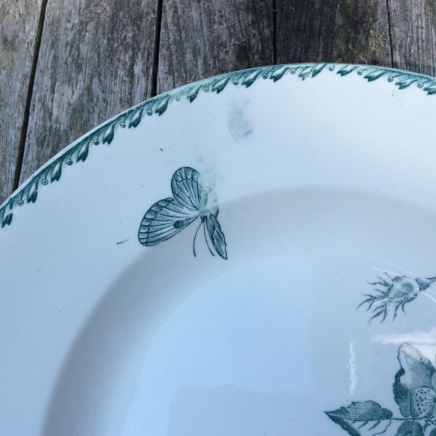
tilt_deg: -68.9
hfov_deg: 43.8
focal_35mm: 38
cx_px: 191
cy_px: 218
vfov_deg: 43.9
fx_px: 541
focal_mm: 3.3
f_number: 2.4
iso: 32
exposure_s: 1/469
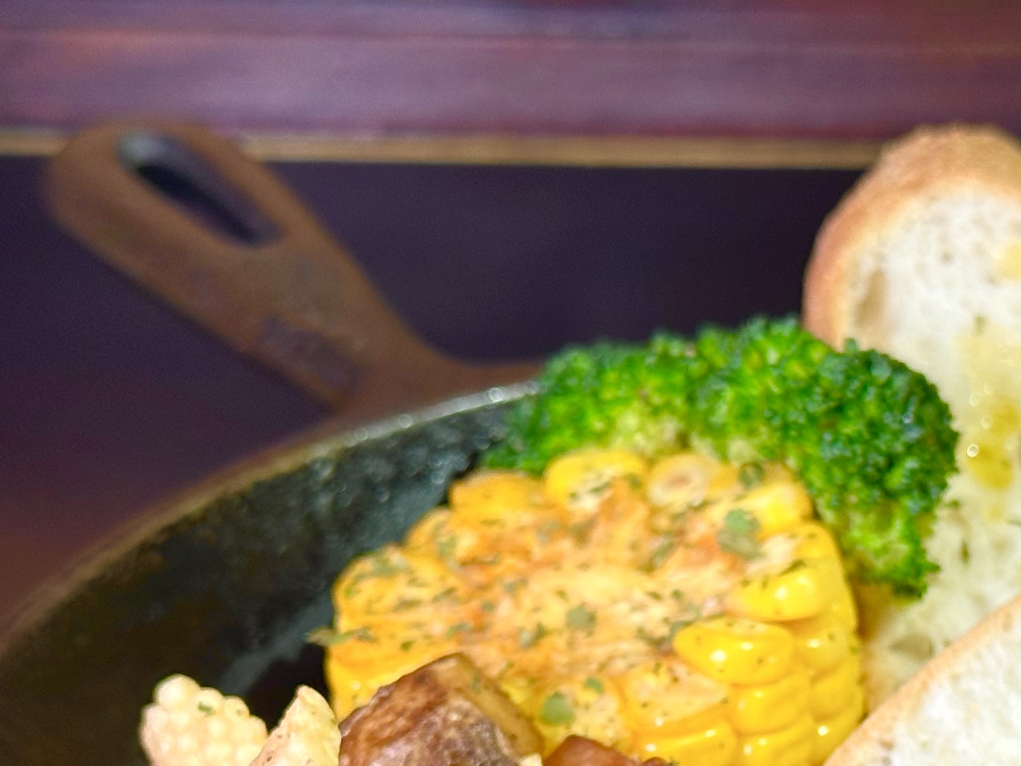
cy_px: 815
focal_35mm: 108
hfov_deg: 18.0
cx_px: 882
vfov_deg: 13.5
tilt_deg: -33.2
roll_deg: +0.1
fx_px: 3185
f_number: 1.78
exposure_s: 1/60
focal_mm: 6.86
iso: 64
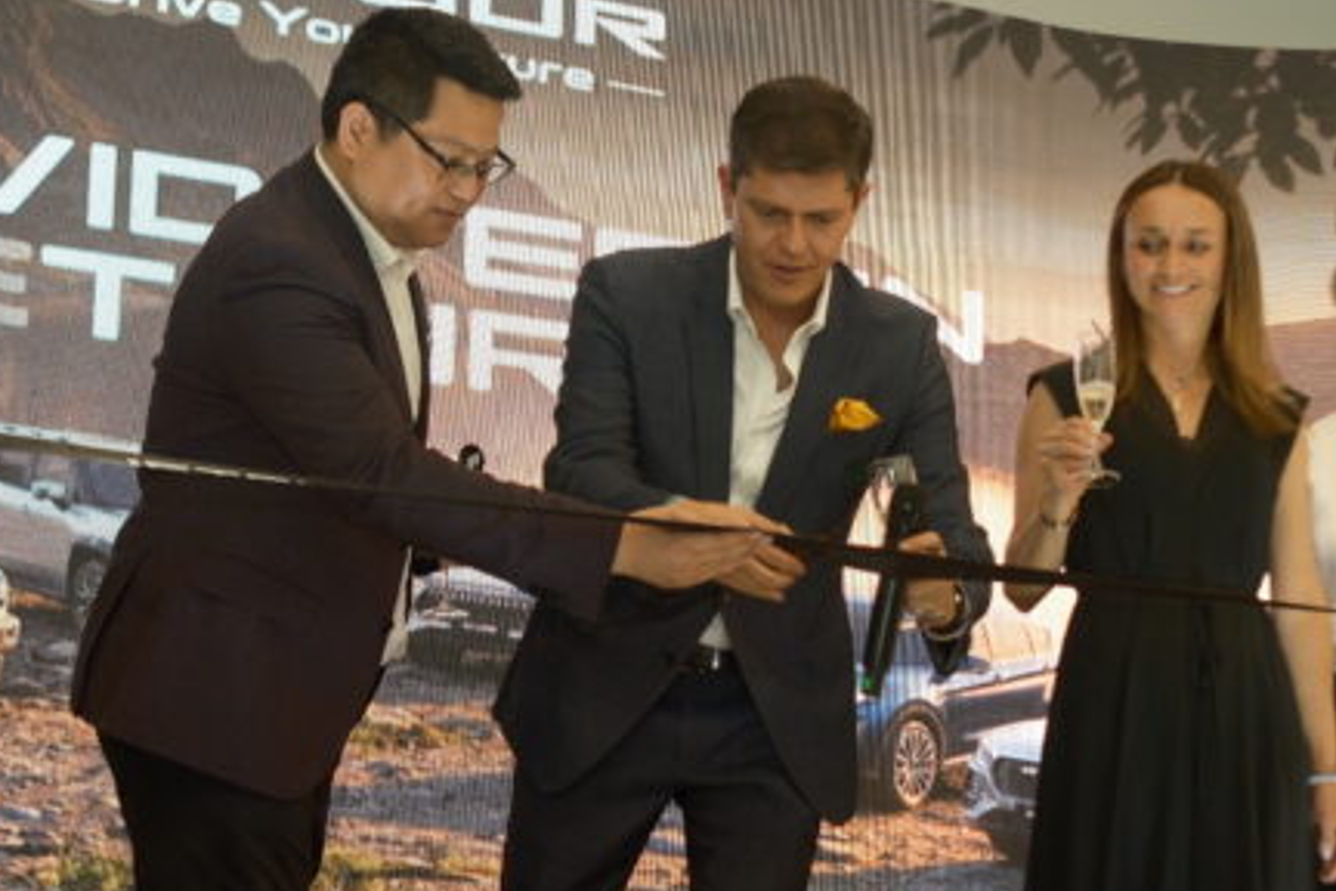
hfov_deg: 24.4
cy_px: 580
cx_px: 844
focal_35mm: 83
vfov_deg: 16.4
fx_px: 3080
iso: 400
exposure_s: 1/50
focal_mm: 23
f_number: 4
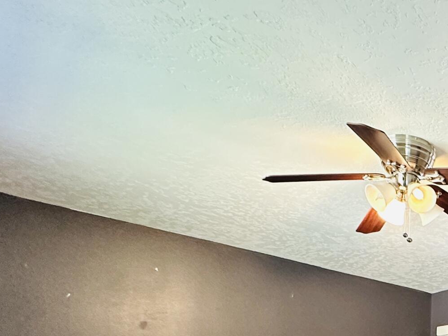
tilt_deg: +1.1
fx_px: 544
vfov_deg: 29.0
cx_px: 543
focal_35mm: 42
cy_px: 417
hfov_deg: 35.0
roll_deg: -1.7
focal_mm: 2.22
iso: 500
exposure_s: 1/60
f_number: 2.2
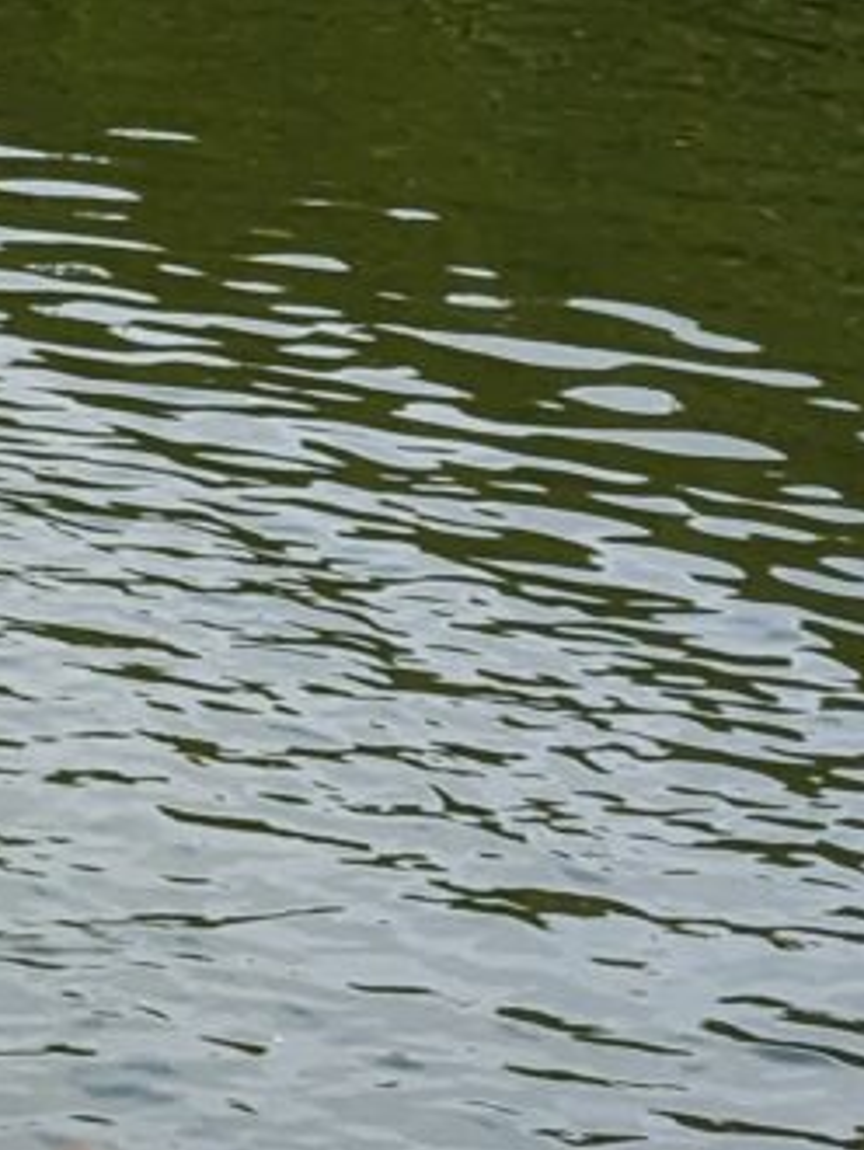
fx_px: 7744
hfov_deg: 6.1
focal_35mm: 233
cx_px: -1211
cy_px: 94
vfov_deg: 8.5
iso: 44
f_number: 1.85
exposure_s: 1/1070
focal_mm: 6.81
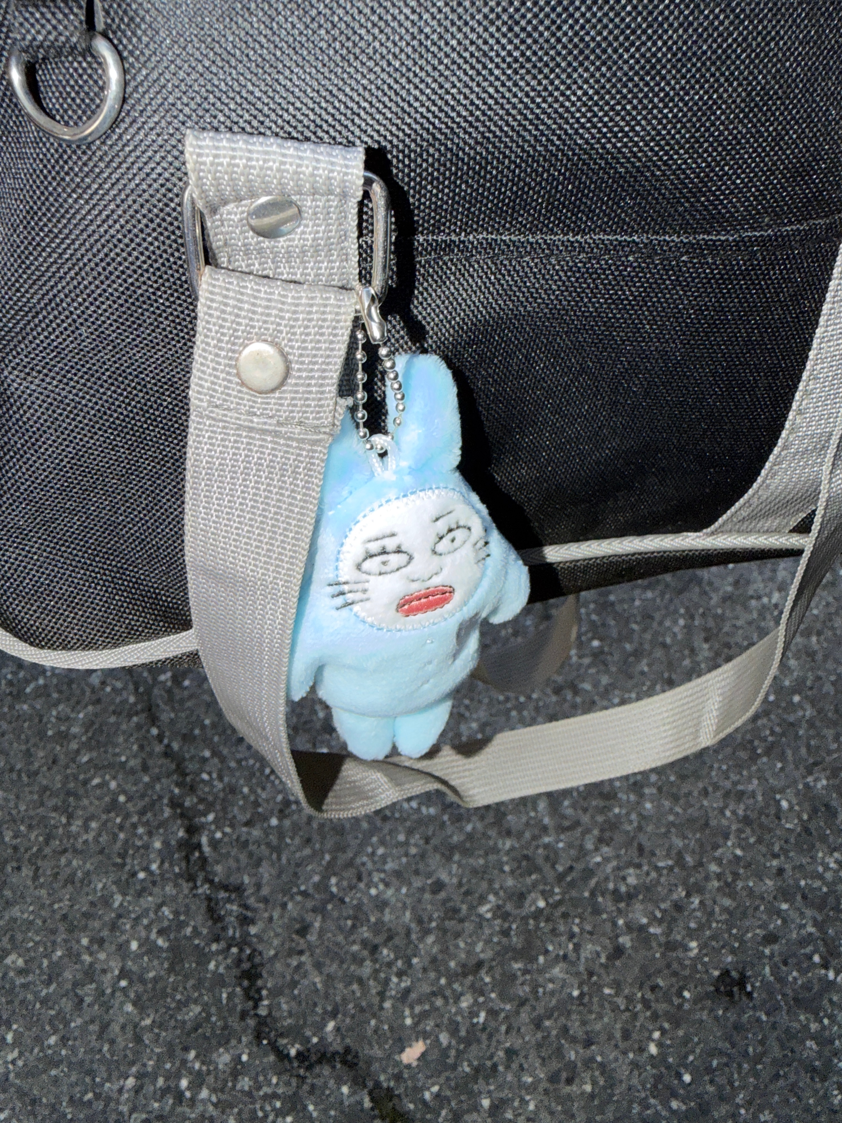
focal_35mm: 24
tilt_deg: -54.6
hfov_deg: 56.8
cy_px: 562
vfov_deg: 71.6
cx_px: 421
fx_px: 778
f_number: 2.2
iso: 50
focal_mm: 2.22
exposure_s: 1/121
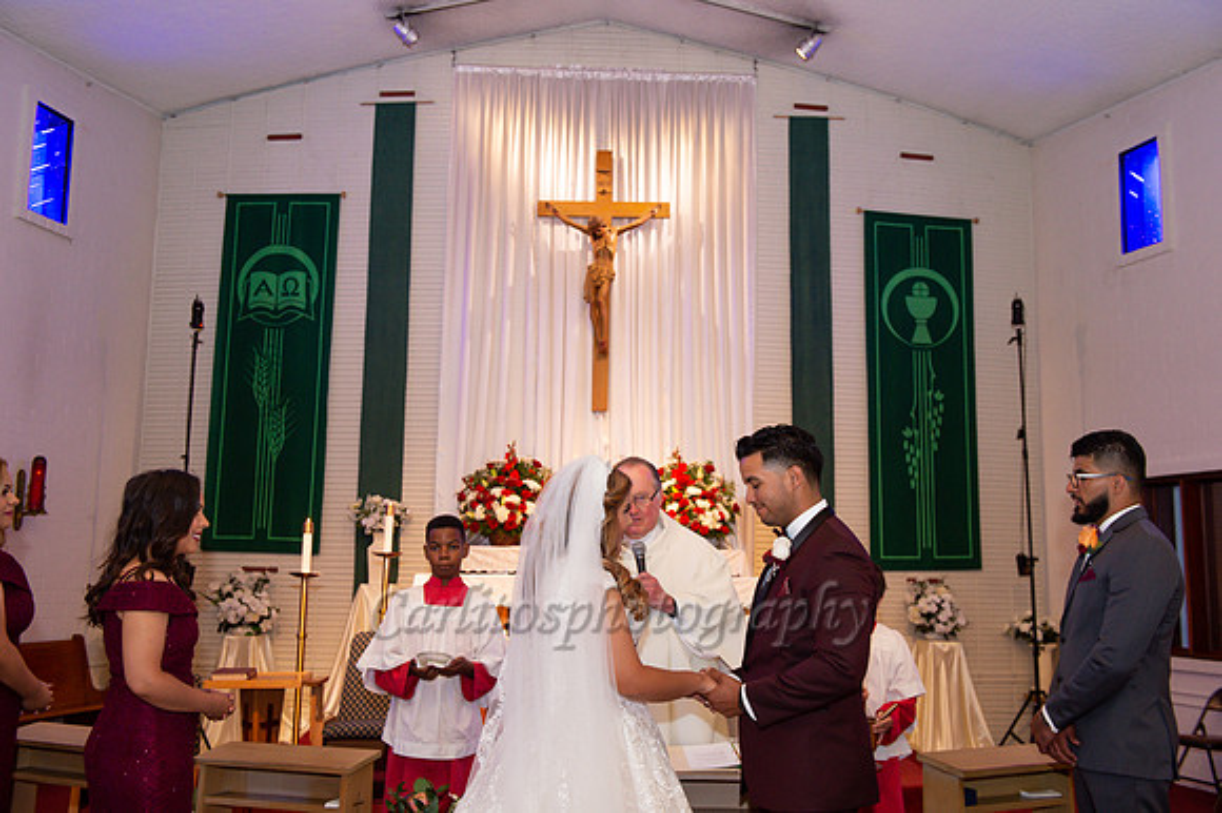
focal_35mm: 36
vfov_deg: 36.8
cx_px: 611
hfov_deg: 53.2
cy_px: 406
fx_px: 1221
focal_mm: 36
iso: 1250
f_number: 4.5
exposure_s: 1/60
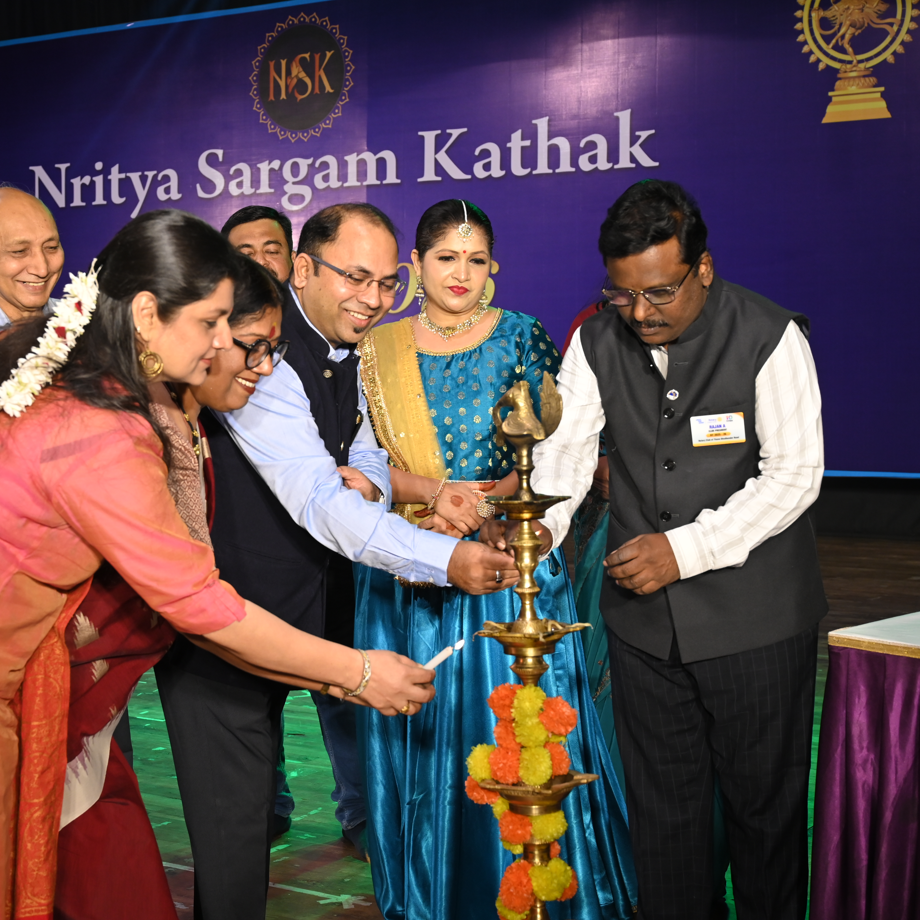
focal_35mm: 58
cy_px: 459
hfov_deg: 29.3
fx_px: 1744
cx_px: 298
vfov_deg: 29.6
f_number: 5.6
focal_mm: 45
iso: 1000
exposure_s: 1/125
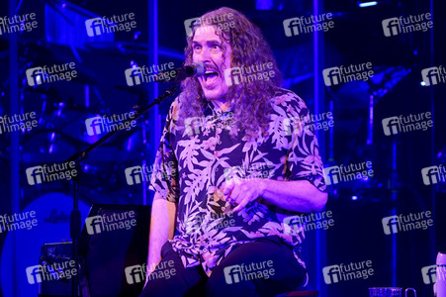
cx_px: 223
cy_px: 148
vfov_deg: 3.5
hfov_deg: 5.3
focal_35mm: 391
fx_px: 4840
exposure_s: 1/500
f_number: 6.3
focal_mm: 391
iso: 3200
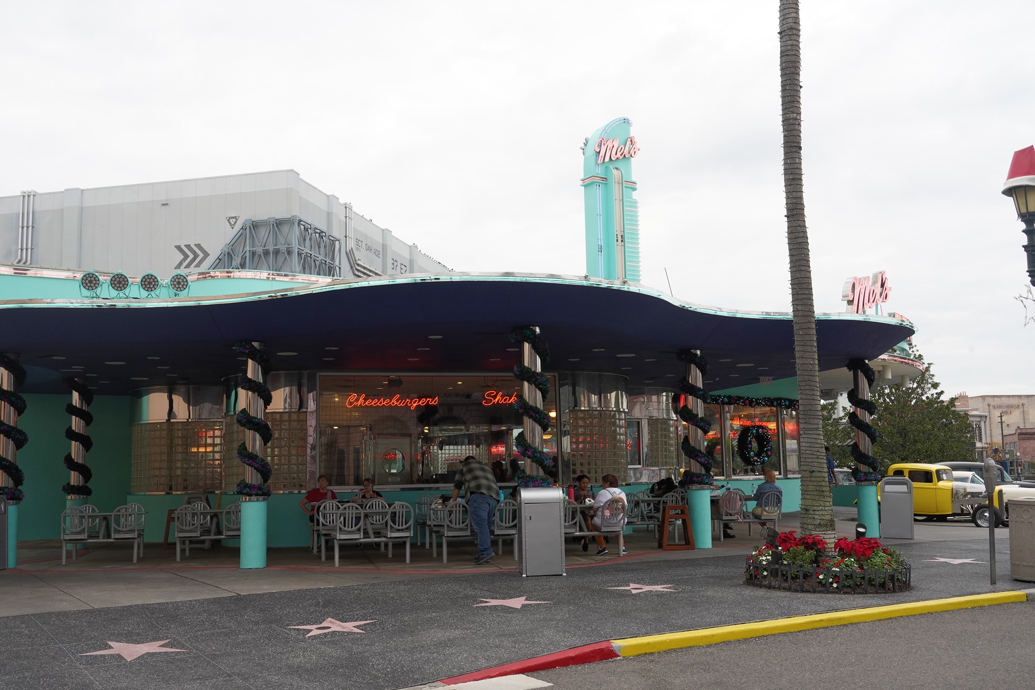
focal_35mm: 37
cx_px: 518
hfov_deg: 51.9
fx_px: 1064
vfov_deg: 36.0
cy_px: 345
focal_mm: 37
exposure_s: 1/100
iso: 800
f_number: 13
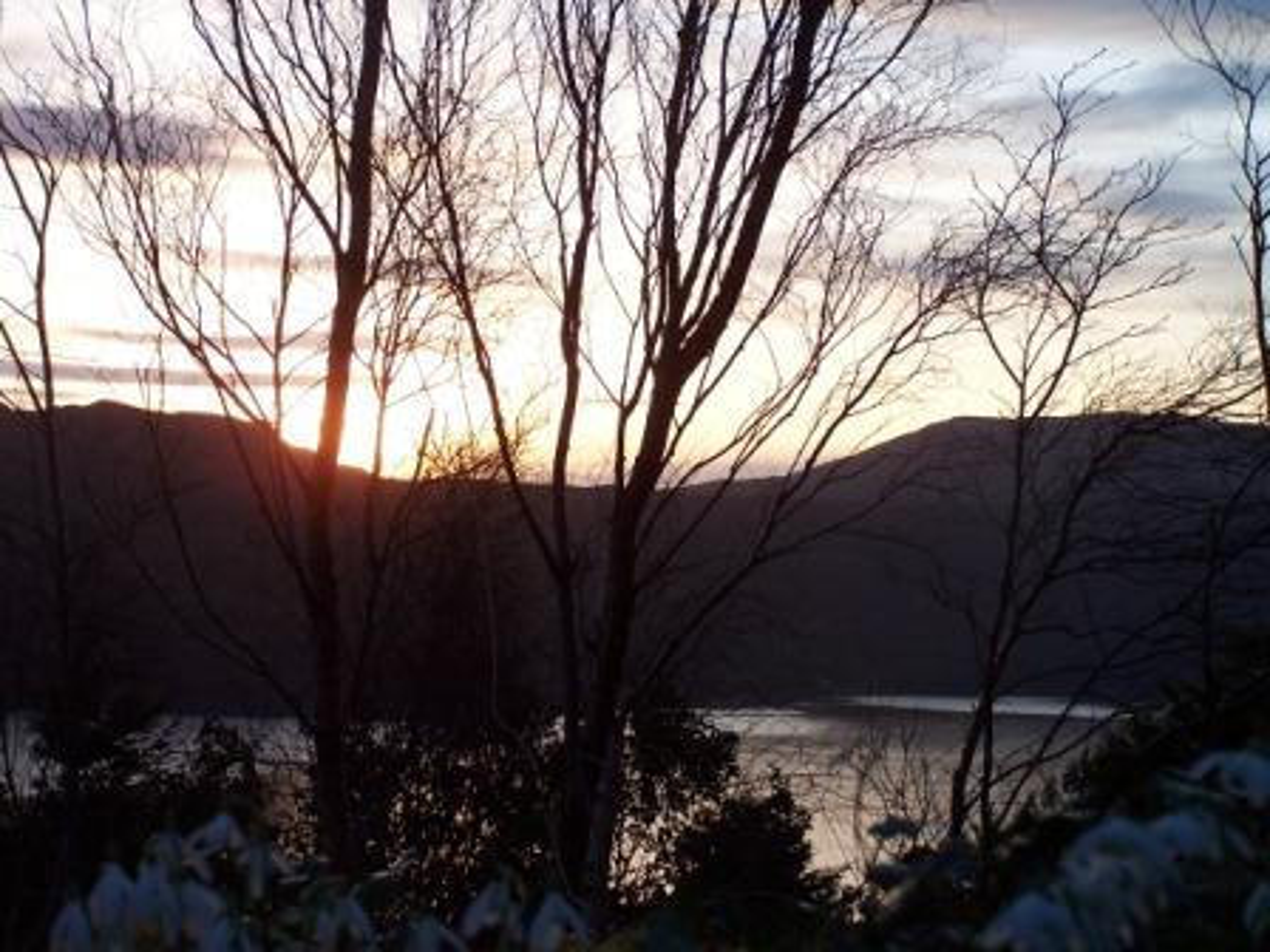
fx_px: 3008
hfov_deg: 23.8
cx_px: 635
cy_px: 476
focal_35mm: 82
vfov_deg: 18.0
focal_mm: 13.7
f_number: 3.2
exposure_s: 1/180
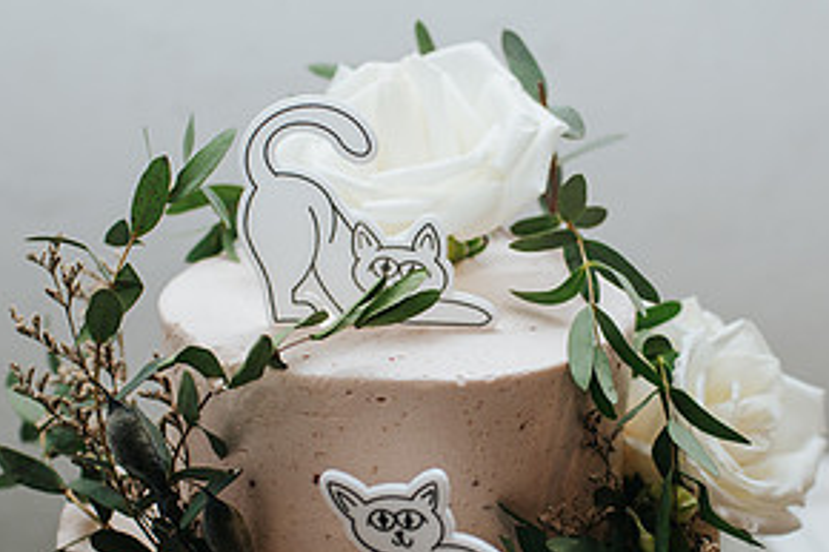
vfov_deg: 19.4
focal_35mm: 70
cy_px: 383
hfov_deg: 28.8
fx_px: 1611
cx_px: 475
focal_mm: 35
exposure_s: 1/200
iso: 1000
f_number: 2.8
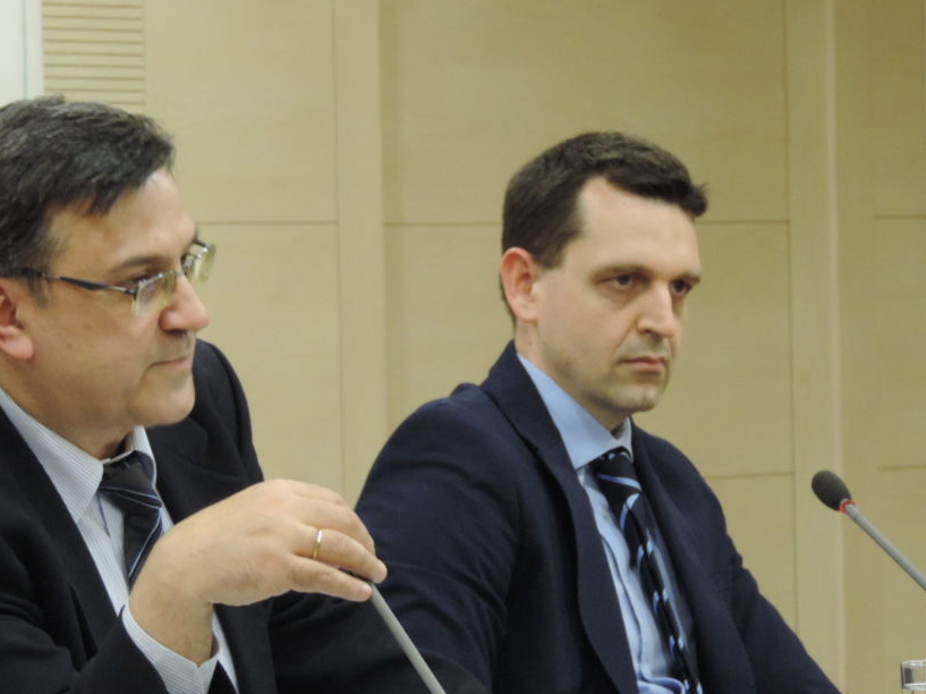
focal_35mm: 232
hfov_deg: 8.5
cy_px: 364
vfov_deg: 6.4
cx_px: 347
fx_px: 6203
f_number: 4.6
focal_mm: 33
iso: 800
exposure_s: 1/25
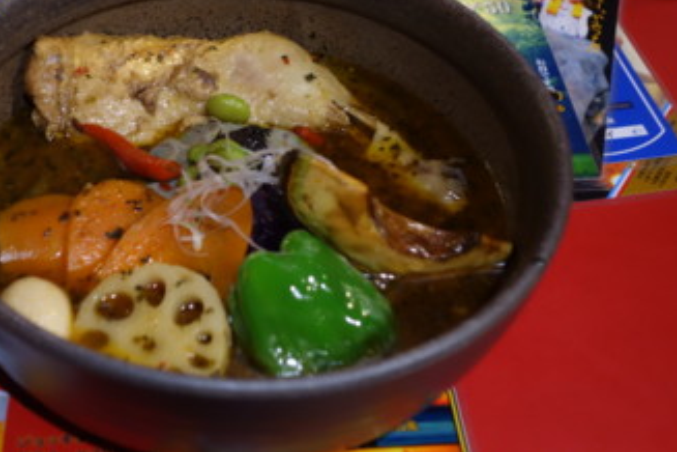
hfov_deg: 27.6
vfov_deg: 18.6
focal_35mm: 73
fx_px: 1373
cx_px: 244
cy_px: 145
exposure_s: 1/15
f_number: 3.5
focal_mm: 19.53
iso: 800
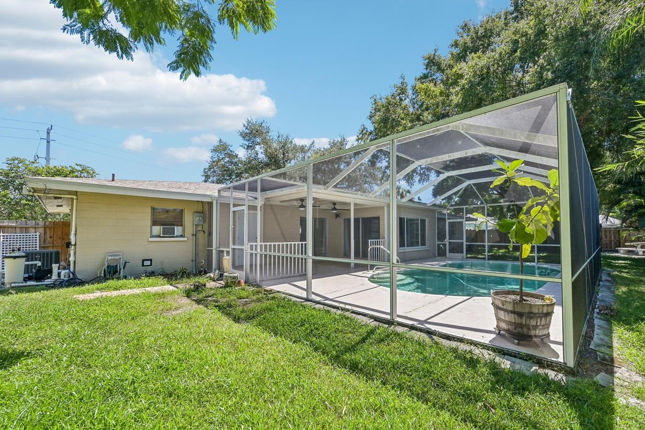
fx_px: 269
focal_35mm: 15
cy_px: 226
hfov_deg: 100.3
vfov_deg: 77.3
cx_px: 343
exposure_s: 1/500
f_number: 8
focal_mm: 14
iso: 400
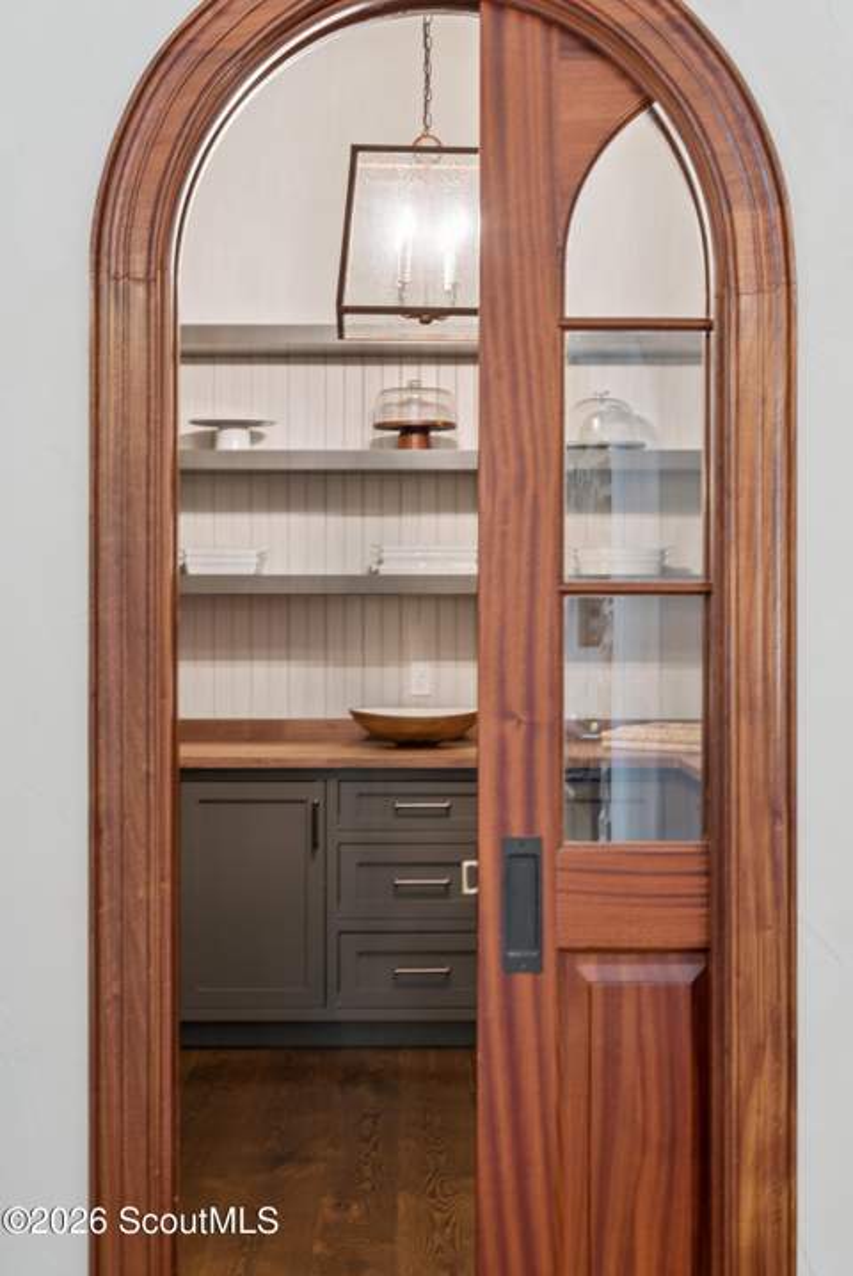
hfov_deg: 28.7
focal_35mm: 47
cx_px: 426
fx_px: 1667
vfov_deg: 41.9
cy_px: 638
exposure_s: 1/2
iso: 250
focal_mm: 47
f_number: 7.1
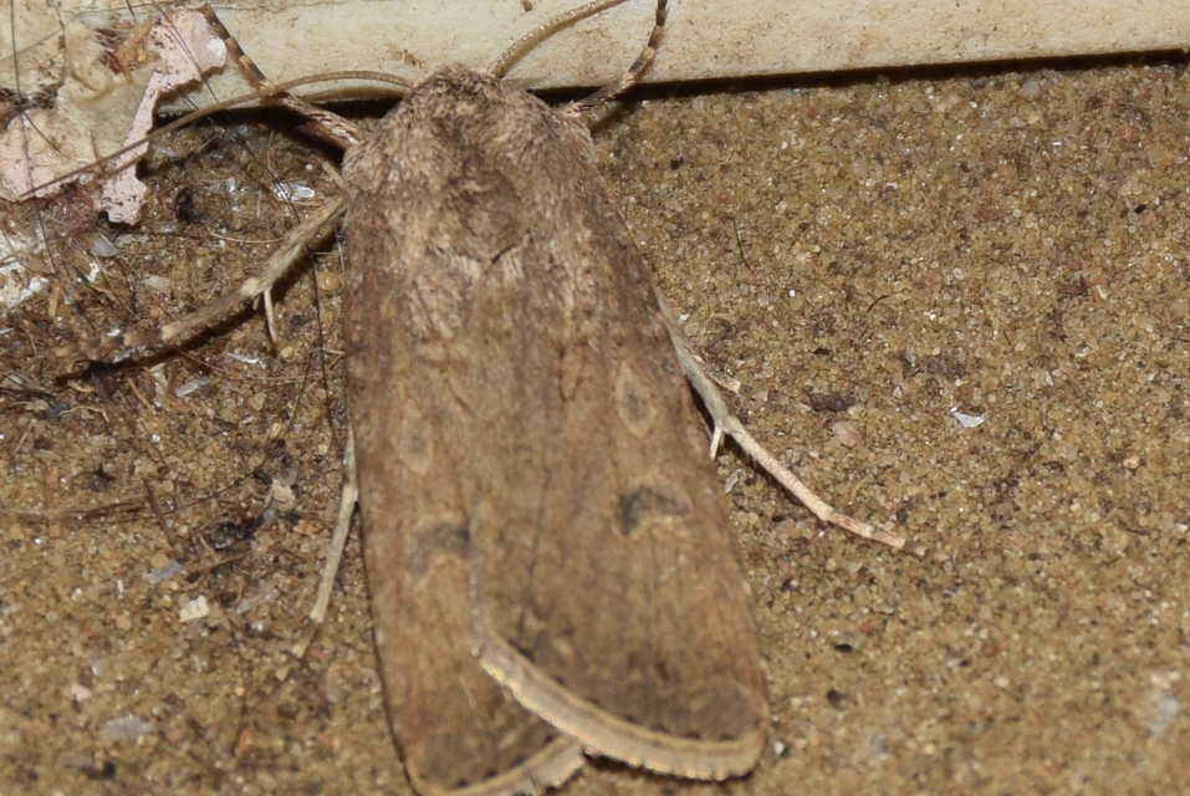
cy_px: 398
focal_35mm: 168
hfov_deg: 12.2
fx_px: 5558
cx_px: 595
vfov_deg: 8.2
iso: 100
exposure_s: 1/60
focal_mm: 112
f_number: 8
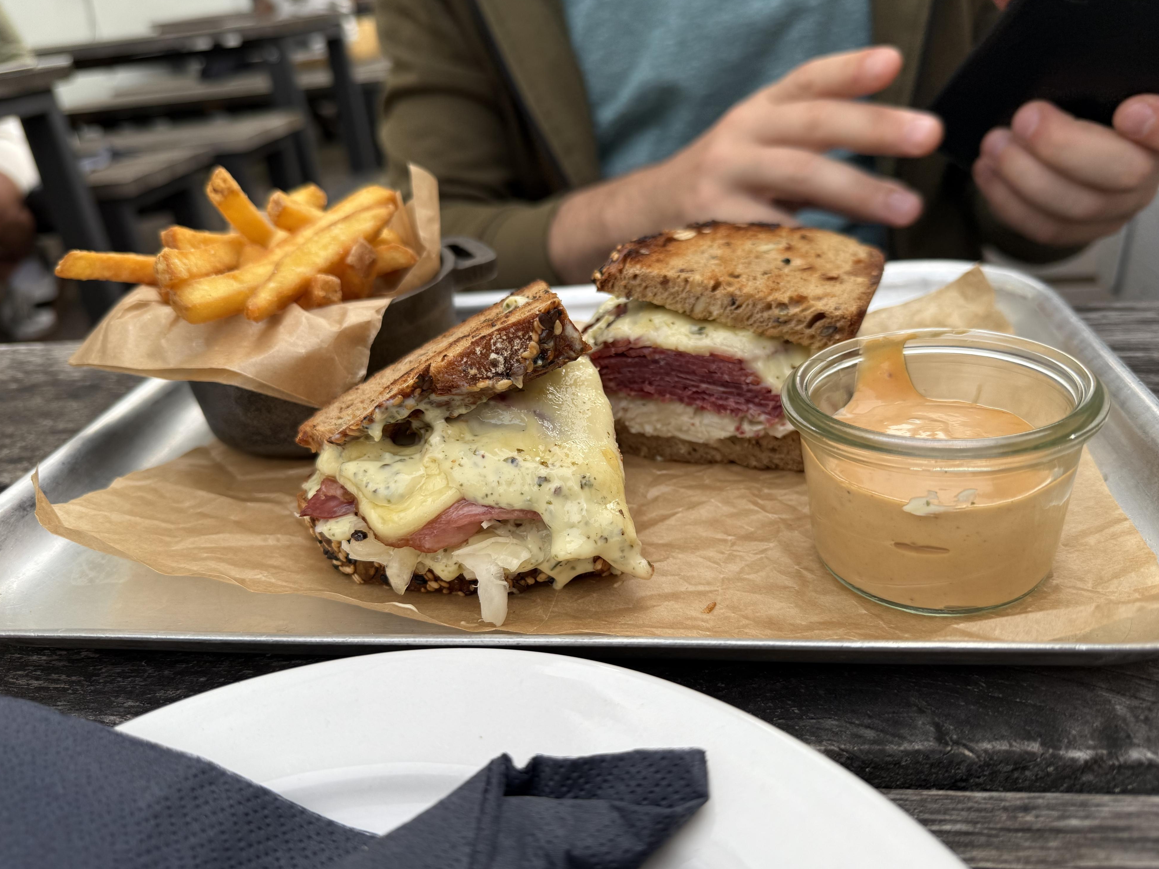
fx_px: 837
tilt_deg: -27.7
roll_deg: +6.5
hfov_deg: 69.4
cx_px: 582
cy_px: 449
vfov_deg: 54.9
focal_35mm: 25
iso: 64
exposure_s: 1/277
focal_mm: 6.76
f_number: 1.78
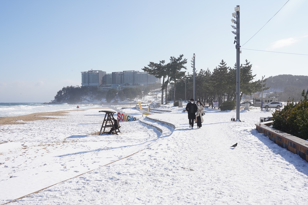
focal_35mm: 42
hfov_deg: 46.4
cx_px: 163
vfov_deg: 31.9
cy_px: 115
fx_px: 359
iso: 320
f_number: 16
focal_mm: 37
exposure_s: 1/320
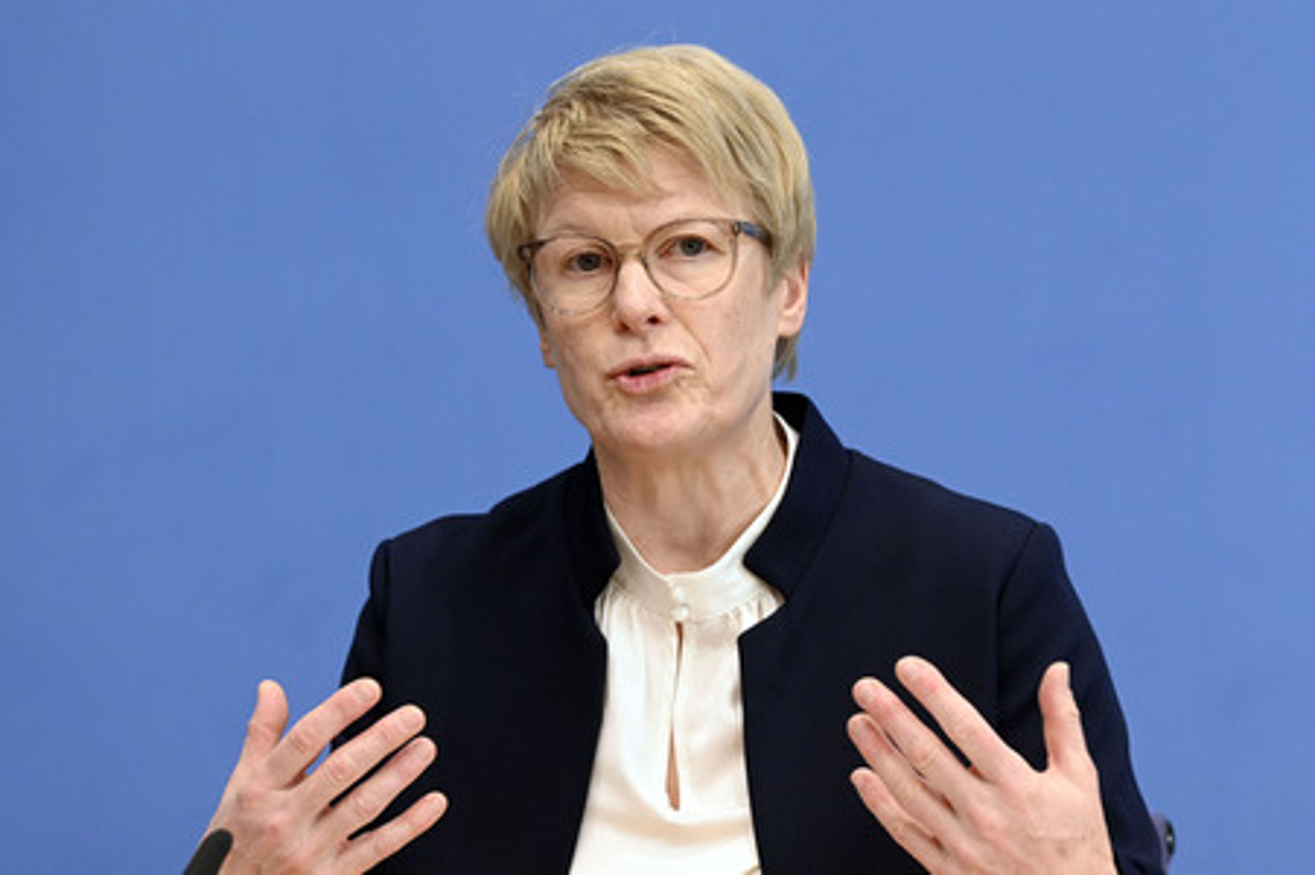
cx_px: 658
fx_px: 3723
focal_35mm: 102
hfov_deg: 20.0
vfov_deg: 13.4
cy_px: 438
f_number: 5.6
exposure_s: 1/400
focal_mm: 102
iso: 3200
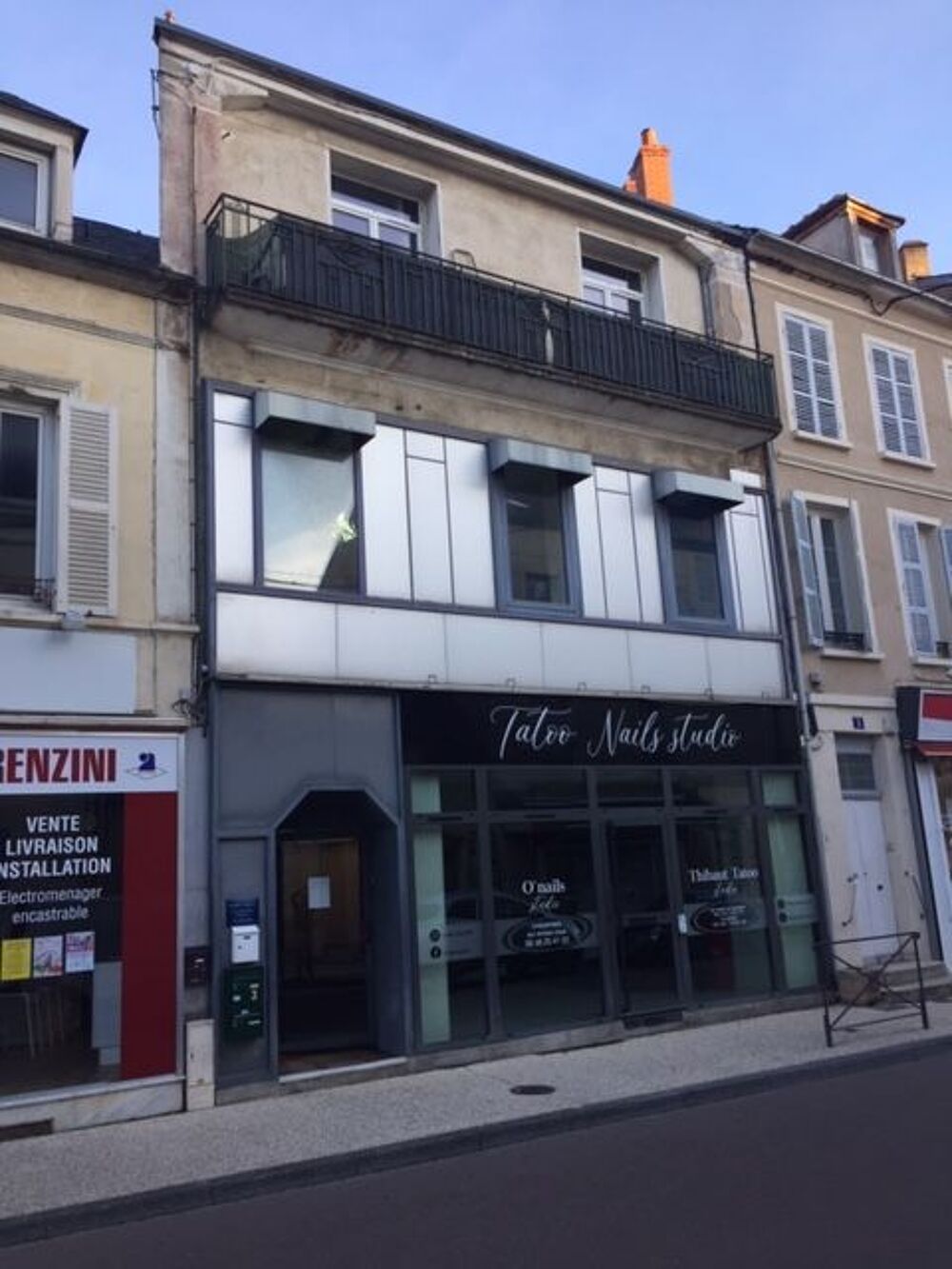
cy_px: 634
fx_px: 1063
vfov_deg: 61.7
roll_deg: +3.7
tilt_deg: +12.5
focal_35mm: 29
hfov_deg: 48.2
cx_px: 476
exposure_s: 1/229
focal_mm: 4.15
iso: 32
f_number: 2.2
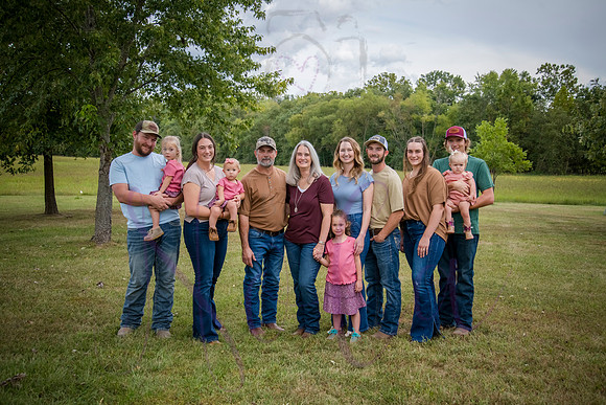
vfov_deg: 35.1
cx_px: 303
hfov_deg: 50.7
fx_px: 640
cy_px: 202
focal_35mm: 38
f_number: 6.3
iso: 400
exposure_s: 1/500
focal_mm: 38
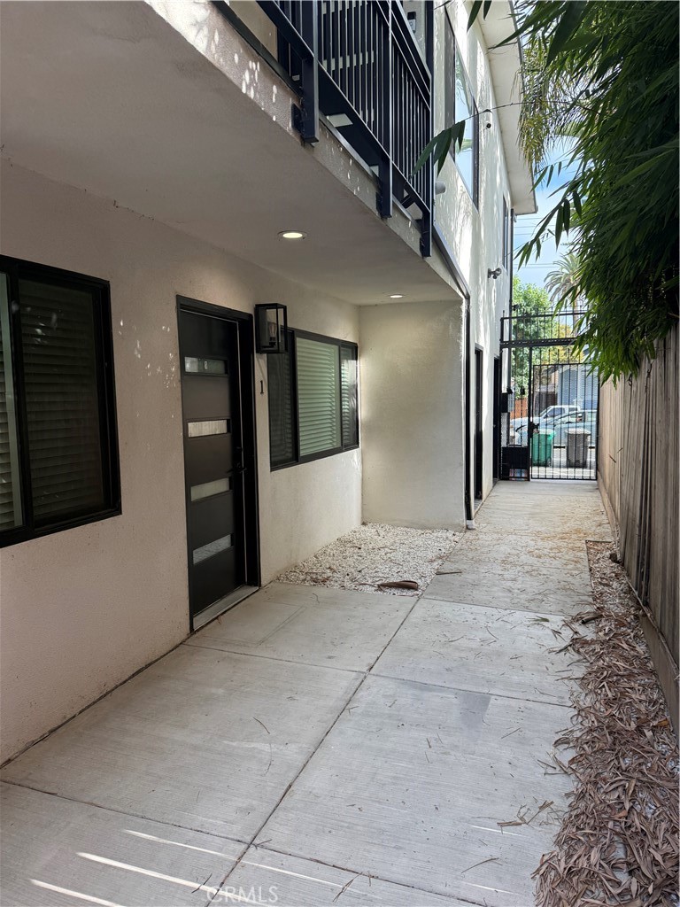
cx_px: 340
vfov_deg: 71.6
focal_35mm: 24
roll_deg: +0.2
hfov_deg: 56.8
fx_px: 629
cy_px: 454
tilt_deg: -1.7
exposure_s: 1/383
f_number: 1.78
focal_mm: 6.76
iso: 100
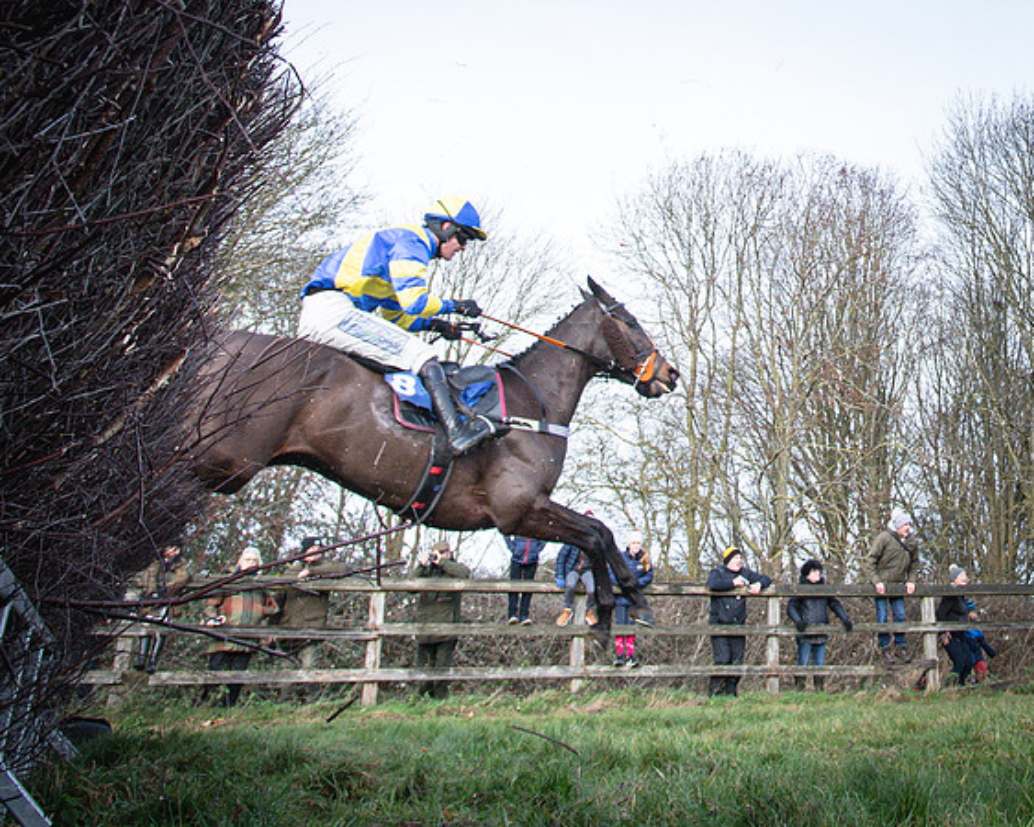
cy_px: 85
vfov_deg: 33.5
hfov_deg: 40.1
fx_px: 1296
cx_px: 942
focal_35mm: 42
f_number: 8
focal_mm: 19
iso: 2000
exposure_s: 1/1000
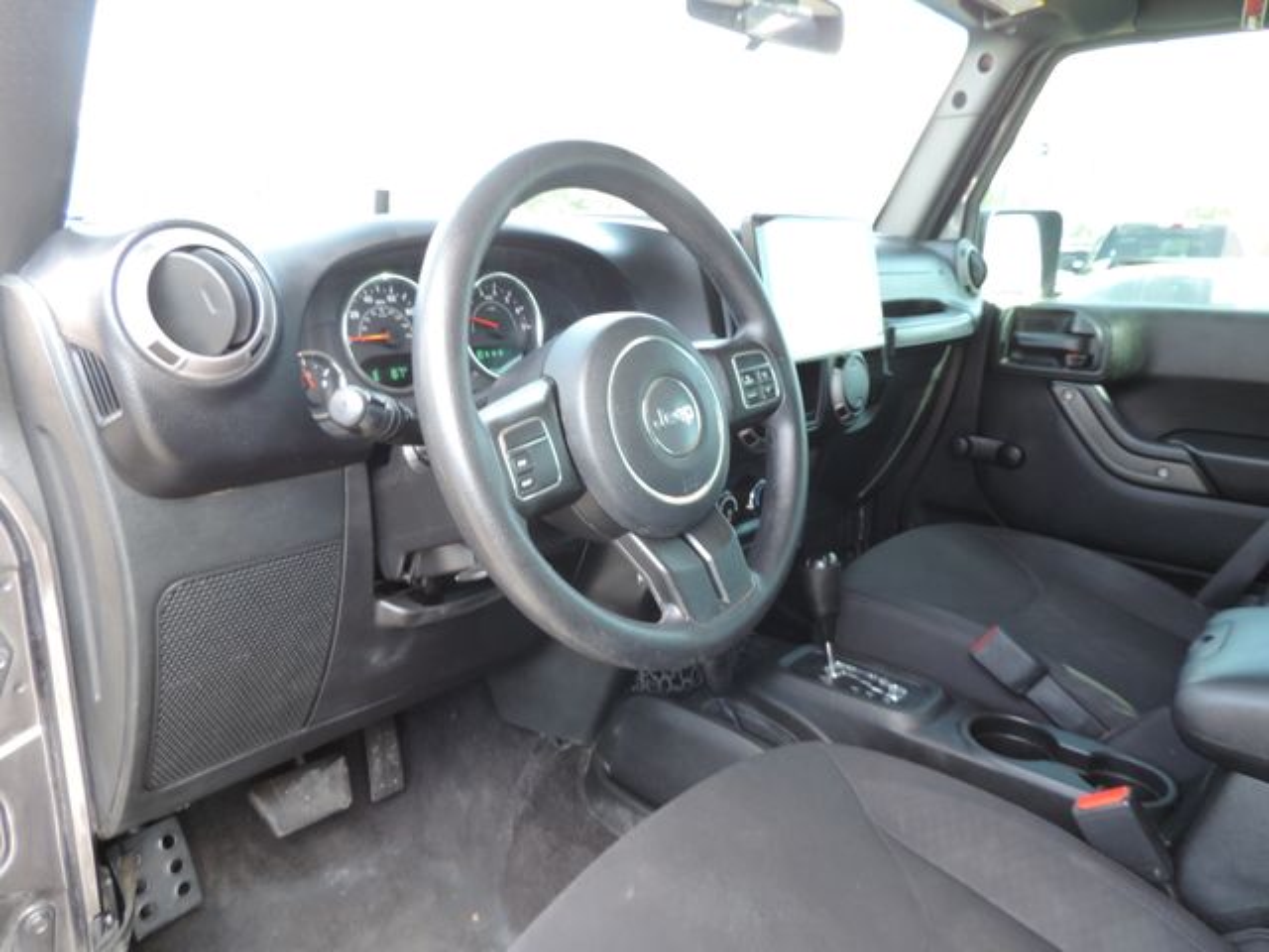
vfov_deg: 56.8
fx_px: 880
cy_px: 476
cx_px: 634
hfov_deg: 71.6
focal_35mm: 24
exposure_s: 1/30
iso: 200
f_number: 3
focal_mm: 4.3
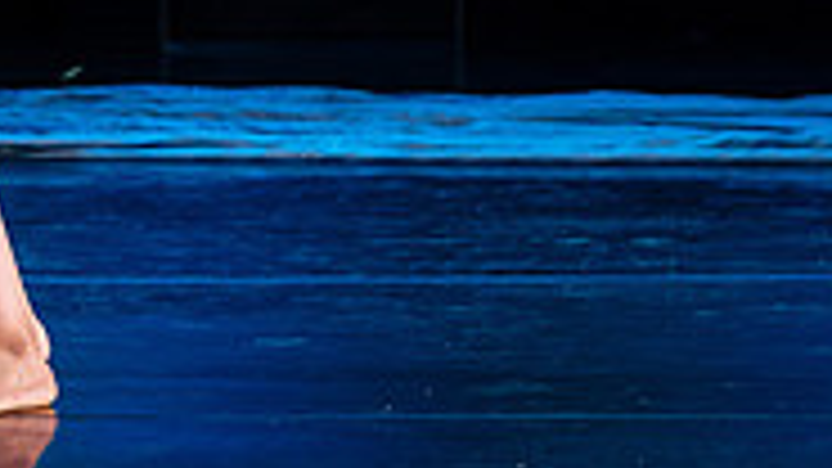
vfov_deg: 2.1
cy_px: -333
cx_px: -16
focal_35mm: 581
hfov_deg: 3.7
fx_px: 12816
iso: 1250
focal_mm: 173
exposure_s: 1/500
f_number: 2.8
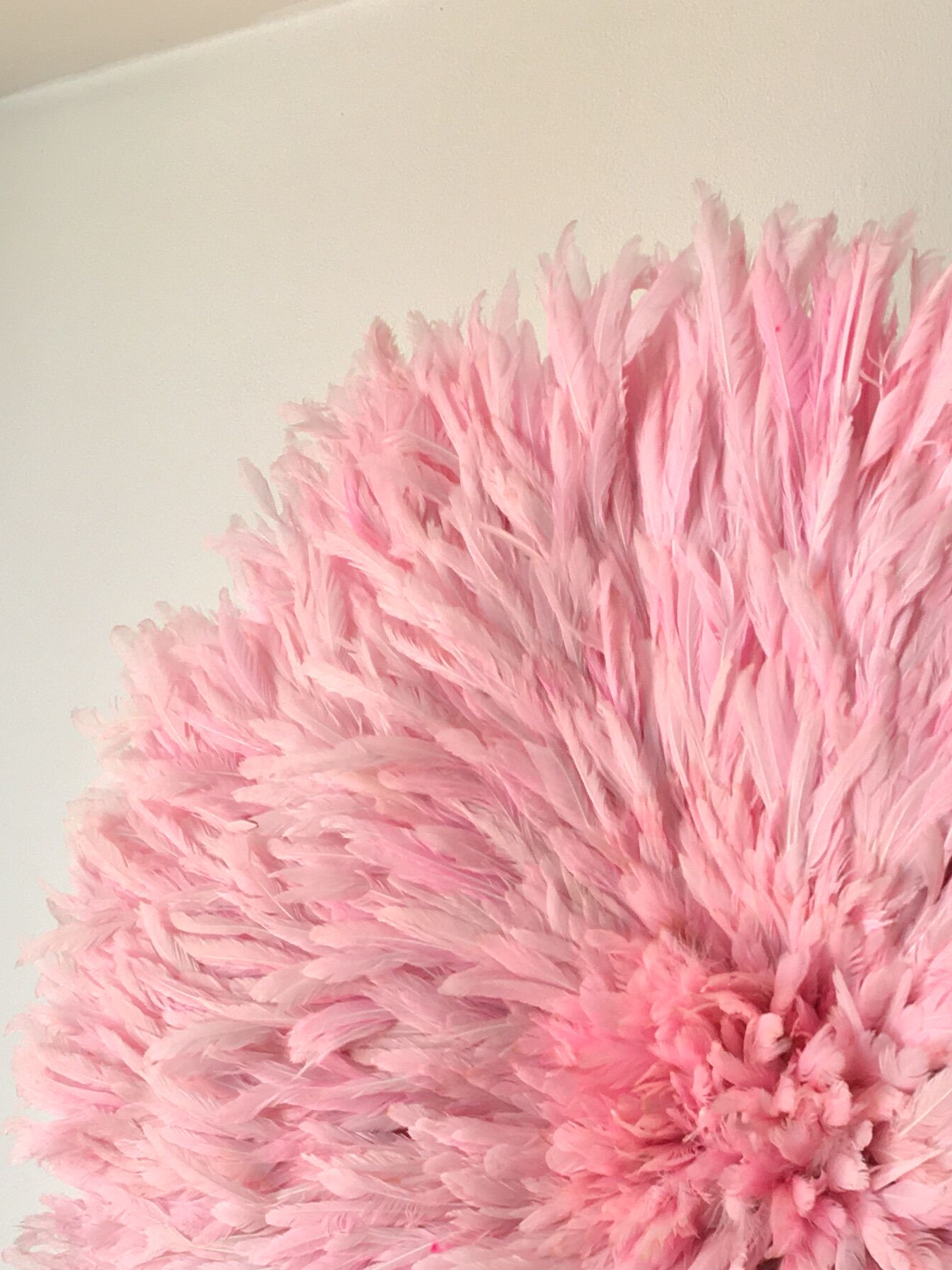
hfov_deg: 22.2
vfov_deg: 28.8
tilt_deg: +9.3
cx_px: 809
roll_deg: -5.3
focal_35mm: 65
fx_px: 2384
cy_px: 1107
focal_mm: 4.15
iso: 32
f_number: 2.2
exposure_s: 1/50
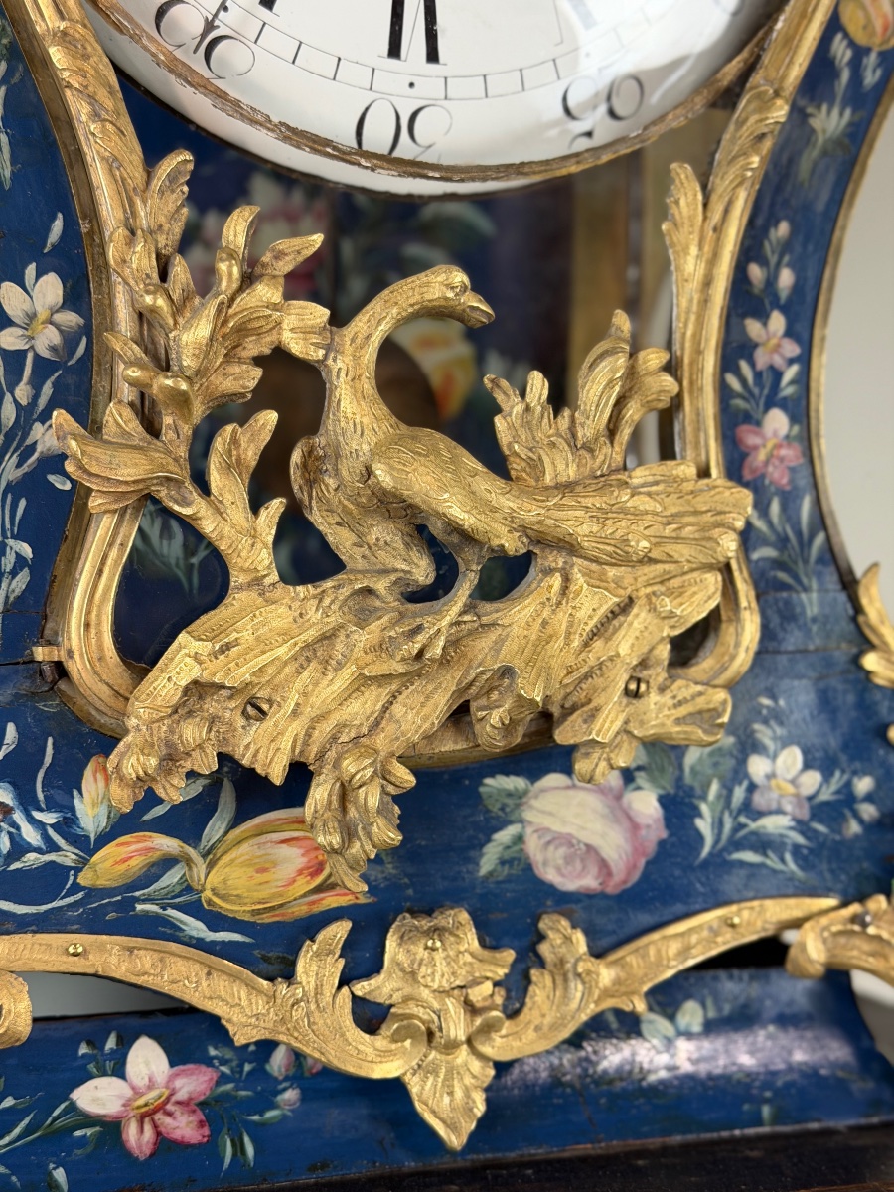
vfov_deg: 39.7
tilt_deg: +3.3
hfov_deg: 30.3
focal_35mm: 48
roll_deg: +0.7
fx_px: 1653
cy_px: 596
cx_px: 447
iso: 160
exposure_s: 1/50
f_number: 1.78
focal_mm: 6.76
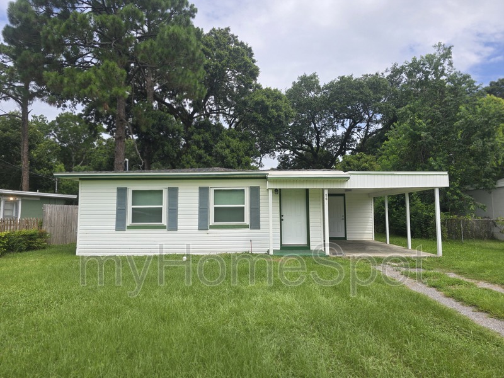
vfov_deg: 58.9
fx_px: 335
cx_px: 252
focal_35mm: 23
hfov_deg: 73.9
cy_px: 189
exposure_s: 1/548
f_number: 1.7
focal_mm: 6.3
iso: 12
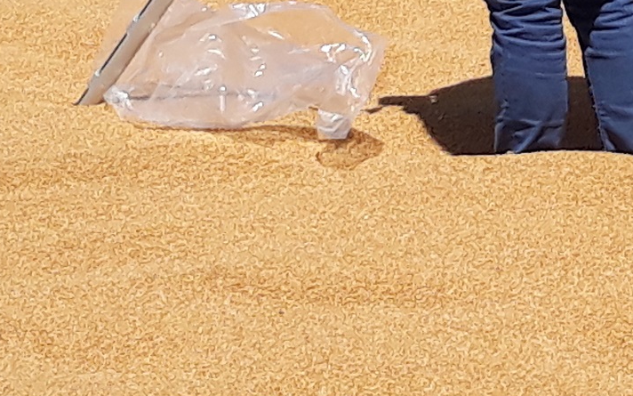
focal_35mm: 83
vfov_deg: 14.3
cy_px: -260
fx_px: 1432
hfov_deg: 23.7
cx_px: 659
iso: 40
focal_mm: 3.71
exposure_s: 1/2667
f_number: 1.7
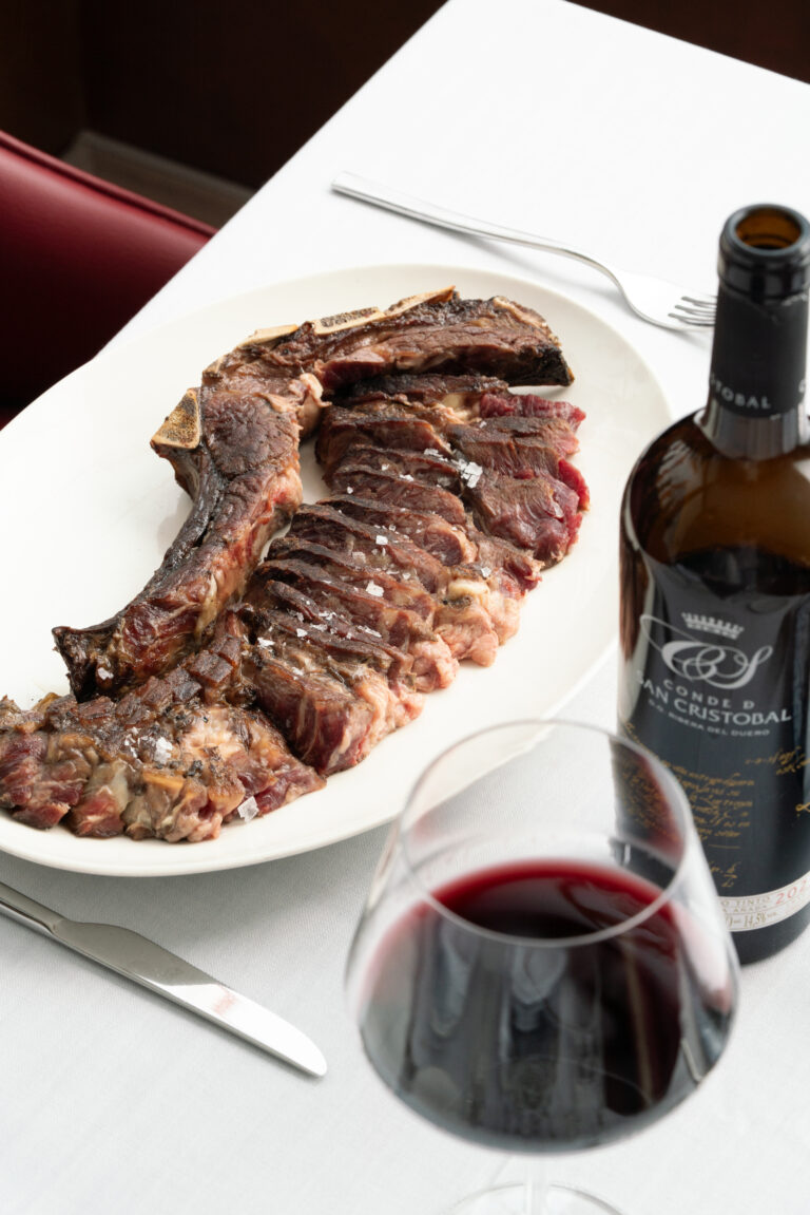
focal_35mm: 90
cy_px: 608
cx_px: 405
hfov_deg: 15.2
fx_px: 3035
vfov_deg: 22.6
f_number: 10
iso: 400
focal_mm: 90
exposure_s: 1/100
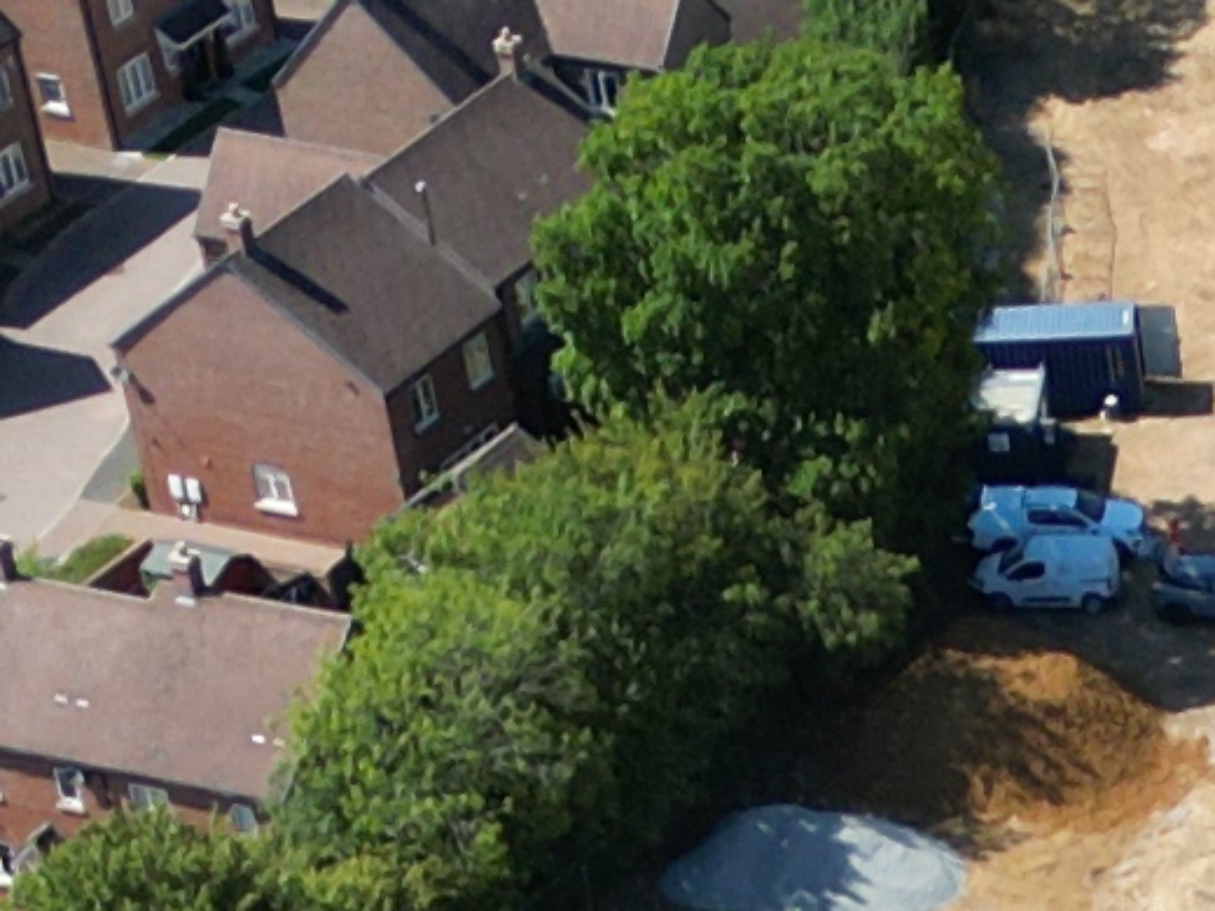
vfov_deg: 7.3
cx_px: 2229
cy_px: 2476
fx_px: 6528
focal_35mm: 186
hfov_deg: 10.0
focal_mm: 6.72
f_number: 1.7
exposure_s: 1/2000
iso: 130
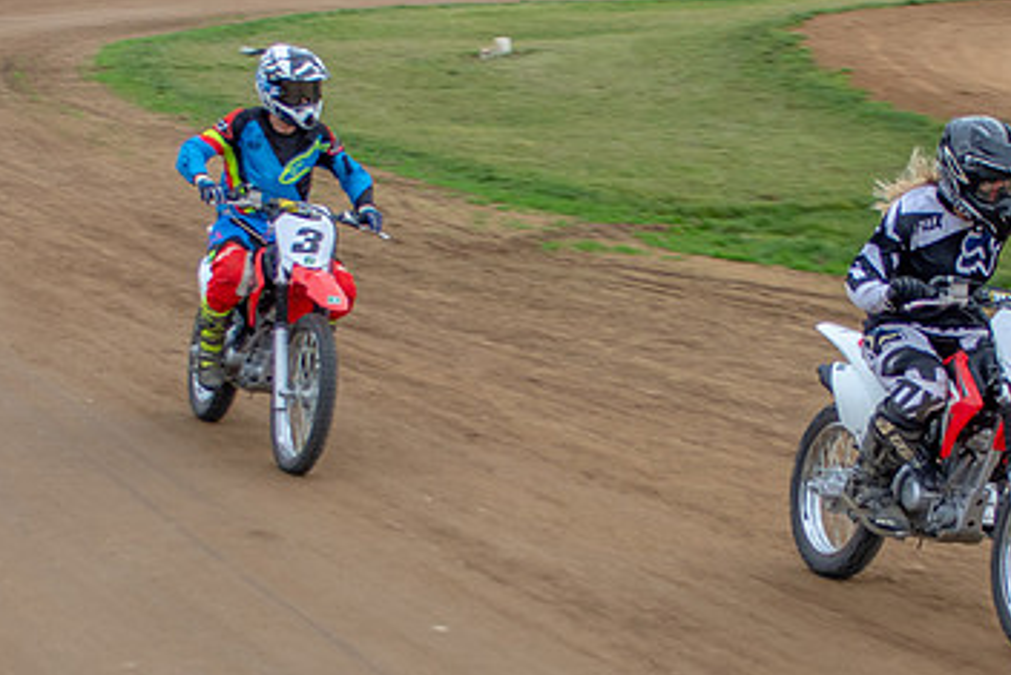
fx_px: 3231
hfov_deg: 17.7
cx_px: 659
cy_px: 429
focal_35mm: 115
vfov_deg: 11.9
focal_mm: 32
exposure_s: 1/320
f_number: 5
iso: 400
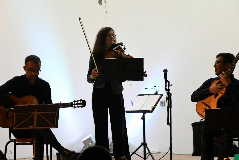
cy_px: 91
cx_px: 118
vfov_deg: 8.1
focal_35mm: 169
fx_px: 1122
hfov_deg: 12.2
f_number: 5.6
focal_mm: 92
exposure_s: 1/200
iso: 8000
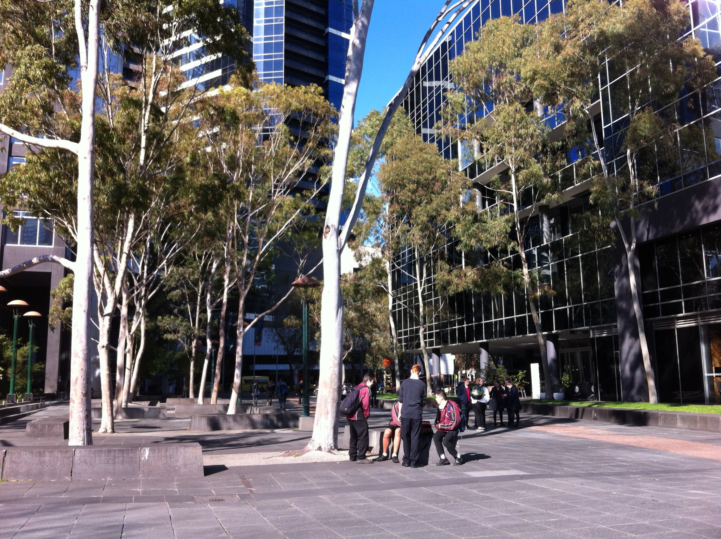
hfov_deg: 52.7
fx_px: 728
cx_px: 360
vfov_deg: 40.6
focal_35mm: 35
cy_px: 270
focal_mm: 3.85
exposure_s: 1/511
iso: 80
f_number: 2.8
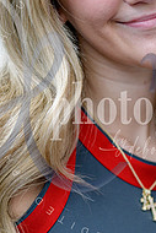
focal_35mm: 166
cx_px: 120
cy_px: 88
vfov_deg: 12.4
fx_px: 1077
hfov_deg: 8.3
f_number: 2.8
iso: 250
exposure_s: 1/80
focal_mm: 70
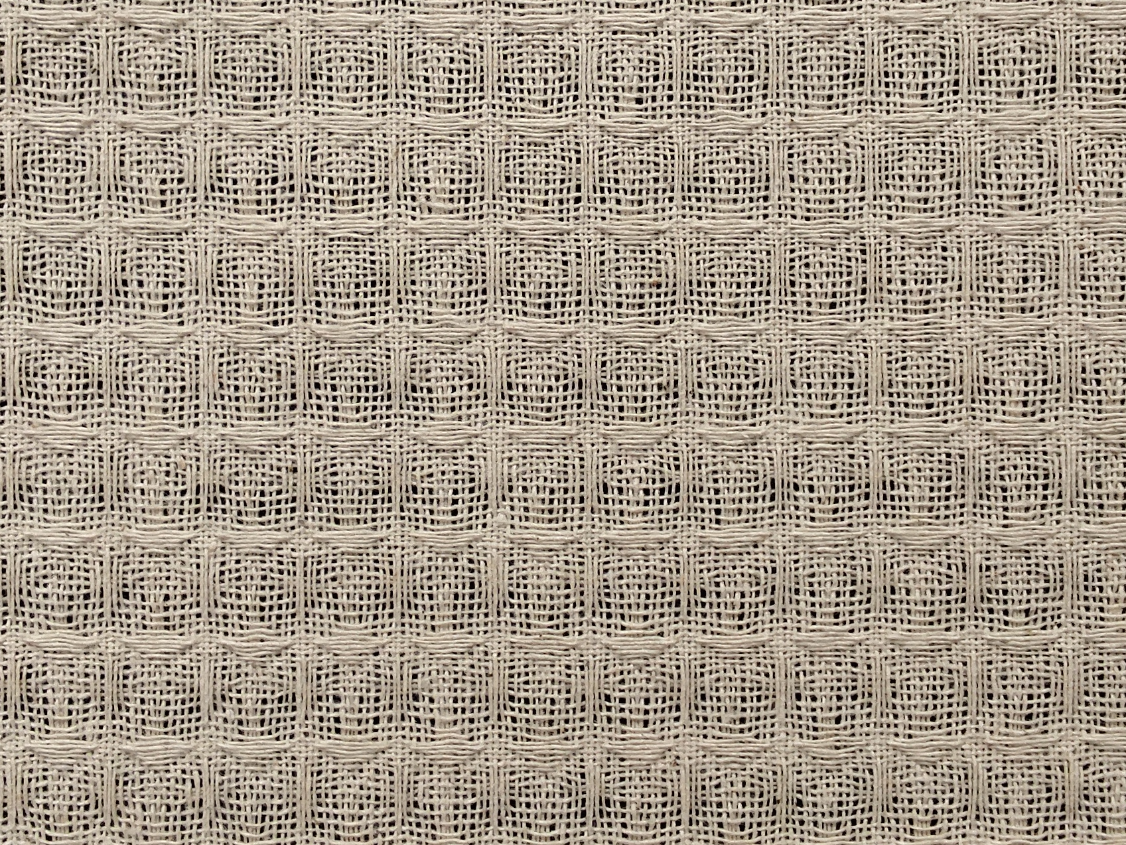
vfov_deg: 28.9
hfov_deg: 38.2
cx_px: 562
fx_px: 1627
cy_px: 260
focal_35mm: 50
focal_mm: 2.78
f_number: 2
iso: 100
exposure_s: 1/100
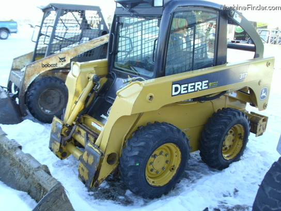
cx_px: 140
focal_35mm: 38
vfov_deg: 37.7
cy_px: 106
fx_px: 308
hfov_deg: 49.0
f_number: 3
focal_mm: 6.36
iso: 50
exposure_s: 1/66
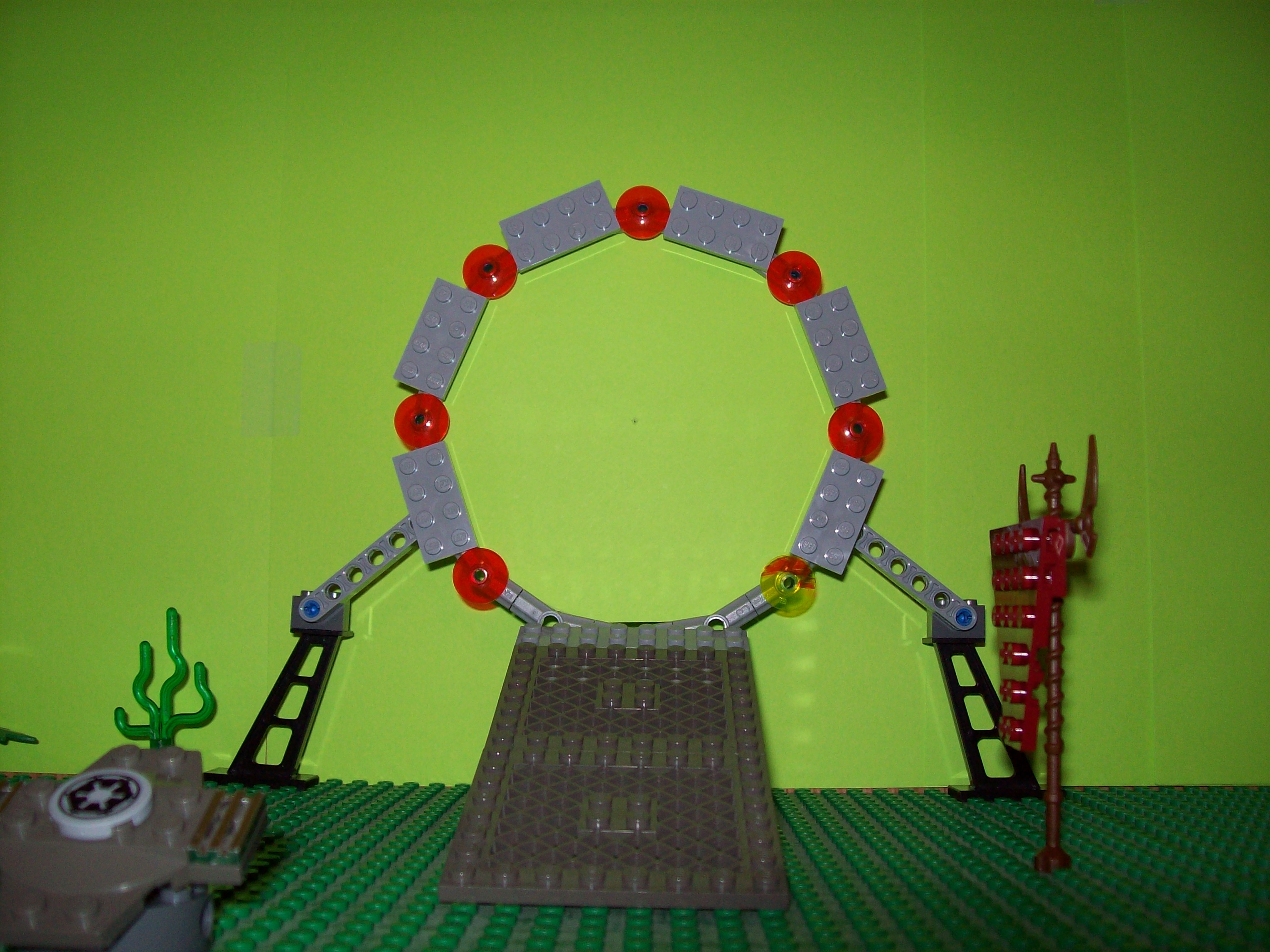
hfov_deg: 51.4
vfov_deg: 39.7
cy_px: 476
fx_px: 1321
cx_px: 635
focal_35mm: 36
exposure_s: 1/64
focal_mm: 6
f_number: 2.7
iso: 80
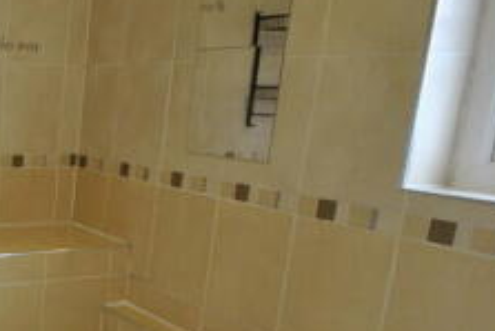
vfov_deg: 30.3
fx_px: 605
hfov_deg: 35.2
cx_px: -99
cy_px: 223
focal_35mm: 44
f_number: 4
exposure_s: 1/10
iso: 400
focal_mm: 10
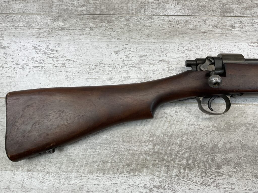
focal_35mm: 29
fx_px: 216
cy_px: 96
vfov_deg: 48.2
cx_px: 129
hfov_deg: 61.7
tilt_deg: -79.4
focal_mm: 3
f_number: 1.8
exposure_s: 1/154
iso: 16
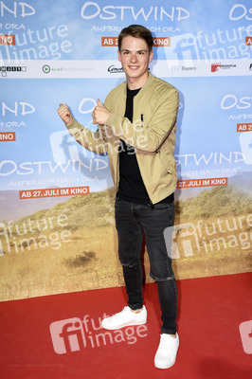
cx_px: 126
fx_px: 536
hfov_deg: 26.4
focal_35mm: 51
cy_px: 190
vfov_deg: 38.9
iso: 500
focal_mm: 34
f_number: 5.6
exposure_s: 1/160
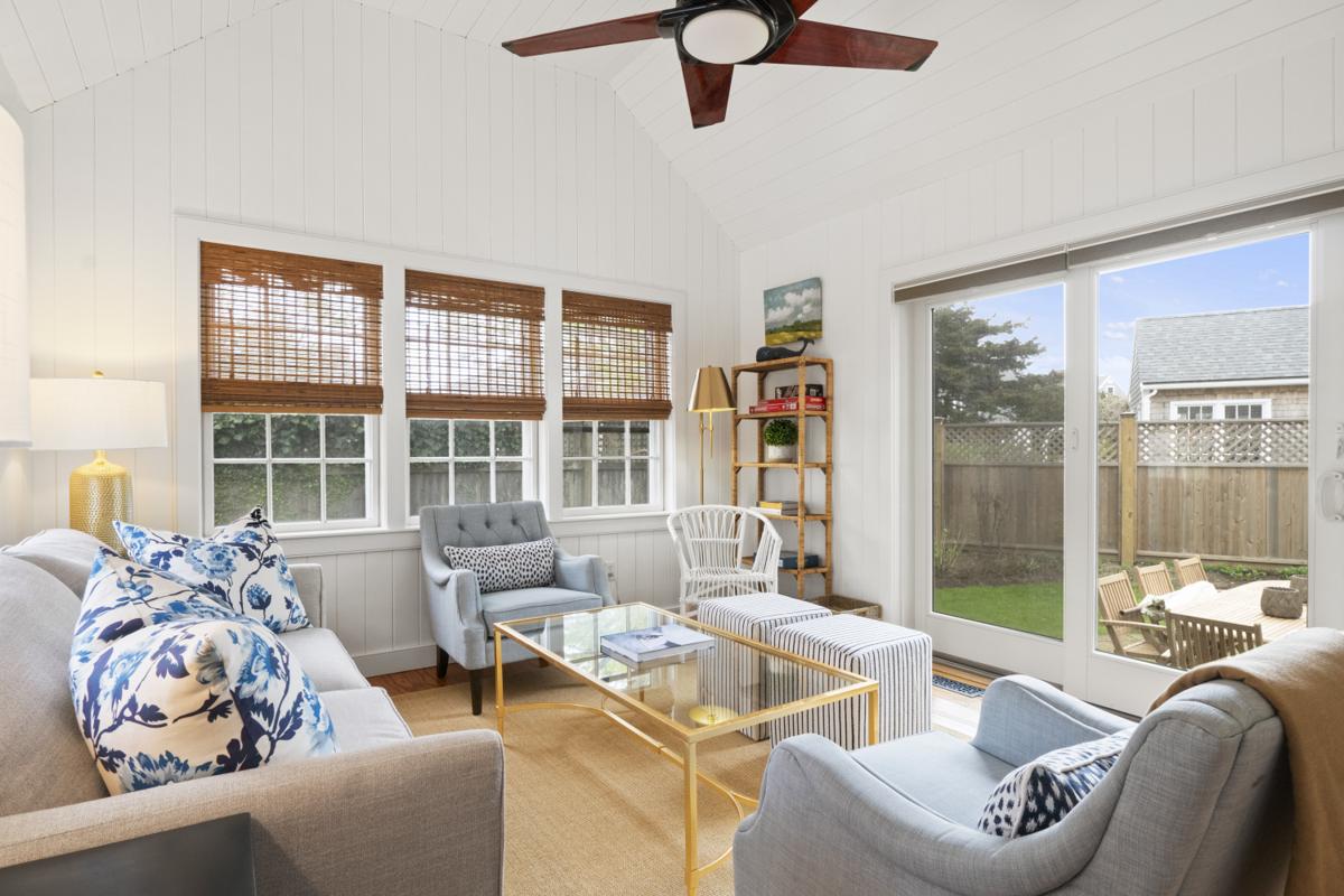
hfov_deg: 90.0
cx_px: 672
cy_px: 448
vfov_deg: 67.4
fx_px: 672
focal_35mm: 18
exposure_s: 1/10
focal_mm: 12
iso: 1000
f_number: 11
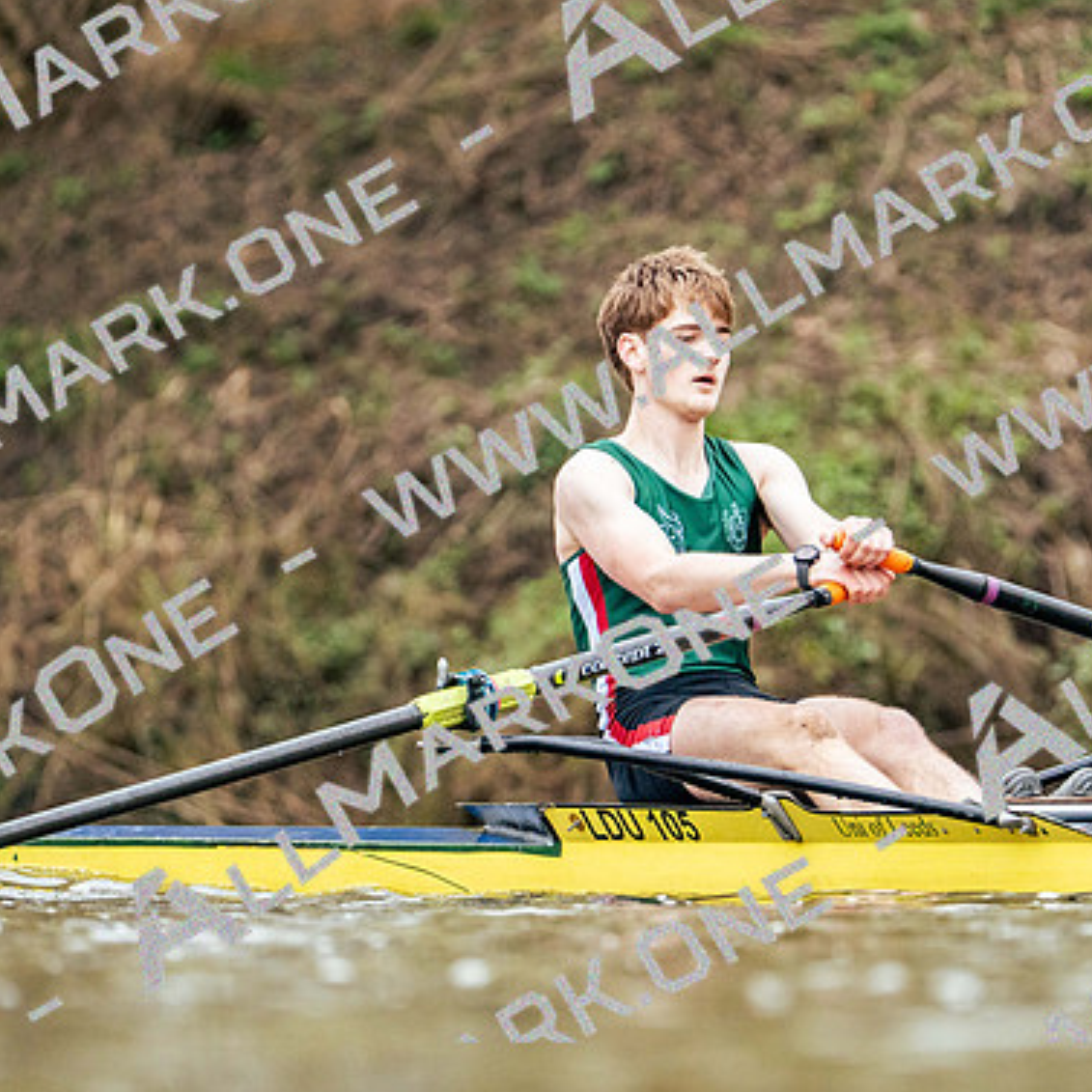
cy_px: 546
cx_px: 721
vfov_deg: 3.1
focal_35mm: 562
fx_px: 20058
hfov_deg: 3.1
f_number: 6.3
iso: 5000
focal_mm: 430
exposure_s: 1/1600
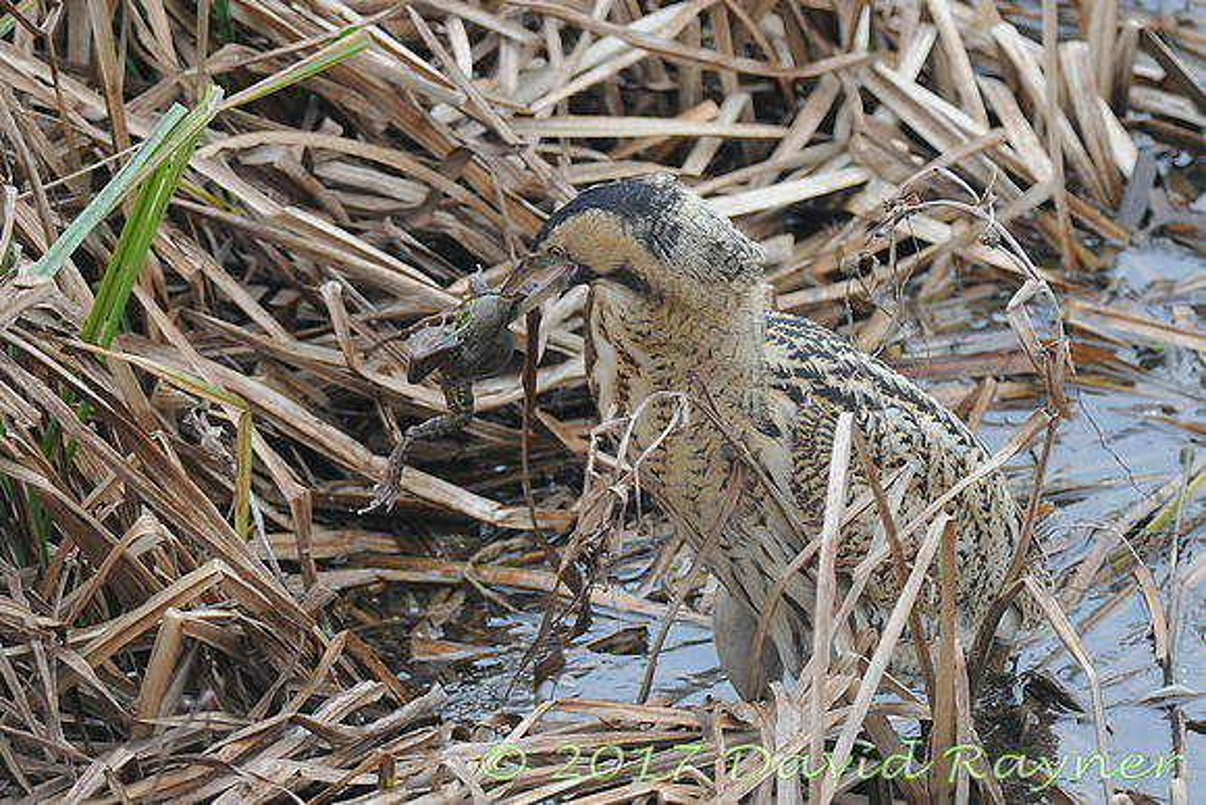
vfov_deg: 1.5
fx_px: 30156
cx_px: 603
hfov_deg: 2.3
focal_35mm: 900
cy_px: 402
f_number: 5.6
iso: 560
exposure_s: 1/400
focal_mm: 600
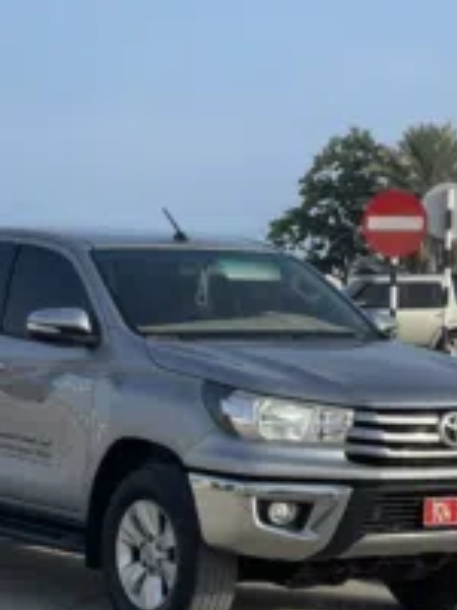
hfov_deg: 11.6
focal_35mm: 128
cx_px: 165
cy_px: 458
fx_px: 2253
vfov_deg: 15.3
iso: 20
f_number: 2.2
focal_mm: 7.5
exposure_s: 1/827
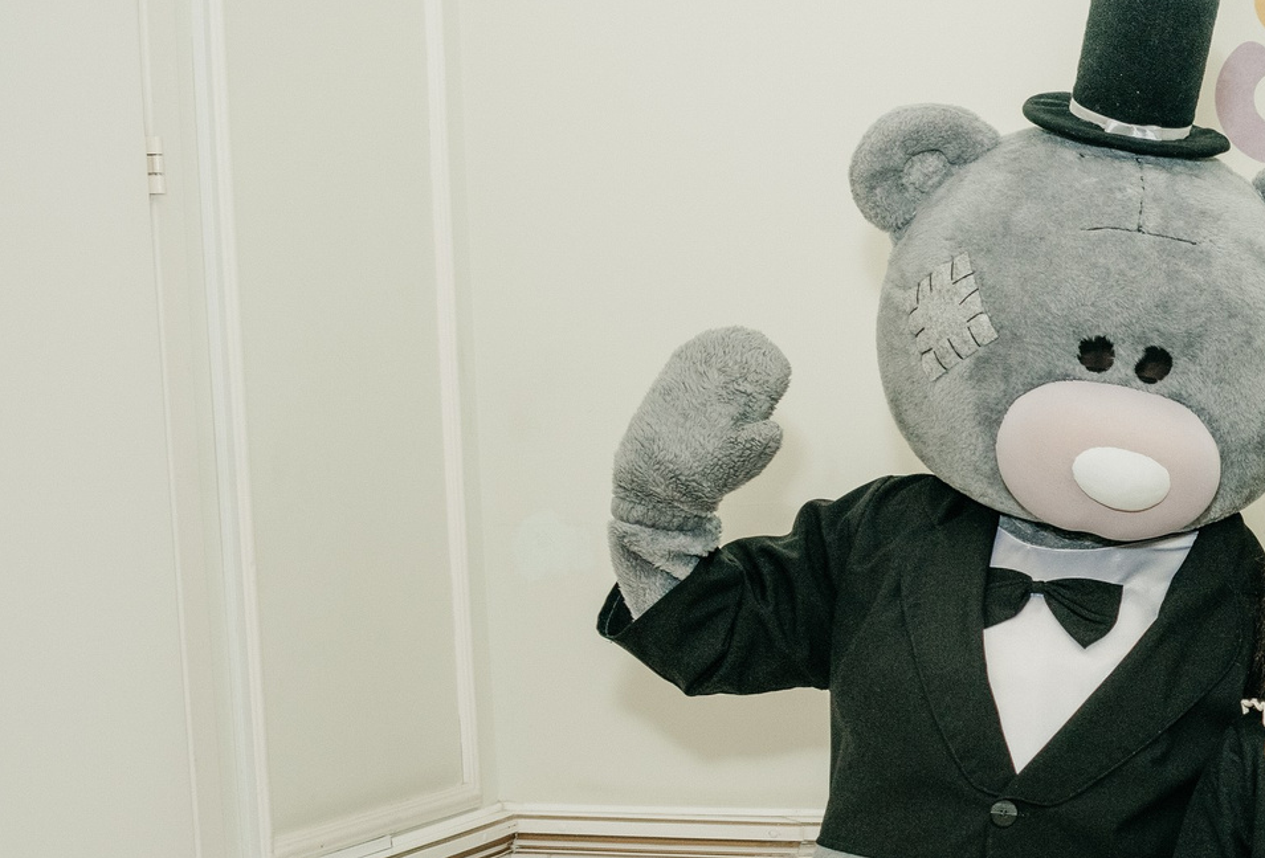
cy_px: 826
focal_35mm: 70
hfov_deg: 24.7
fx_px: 2473
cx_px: 1673
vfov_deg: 19.2
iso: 320
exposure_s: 1/160
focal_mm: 24
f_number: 4.5
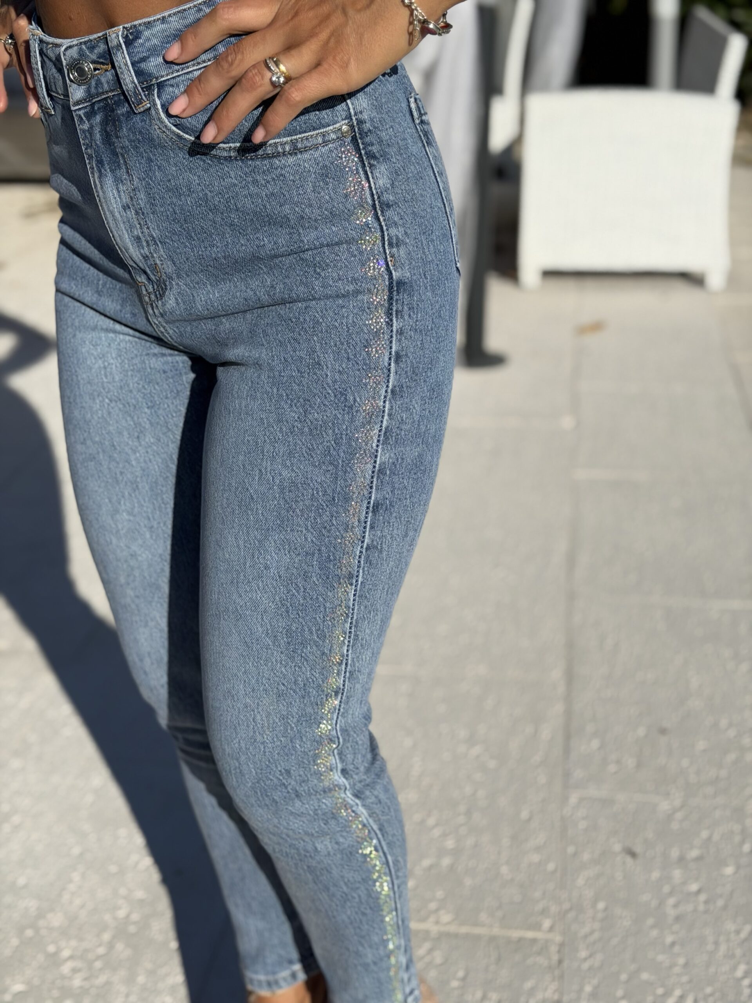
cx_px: 376
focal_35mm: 48
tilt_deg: -23.0
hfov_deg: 30.3
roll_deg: +1.8
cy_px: 502
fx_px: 1390
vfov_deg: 39.7
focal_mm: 6.76
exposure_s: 1/9901
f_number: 1.78
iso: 64
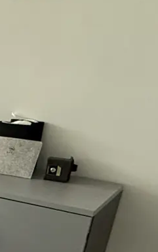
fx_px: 509
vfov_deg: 25.2
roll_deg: +0.2
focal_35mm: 74
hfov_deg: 14.3
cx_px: -170
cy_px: 297
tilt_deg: -25.7
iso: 250
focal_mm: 2.22
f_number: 2.2
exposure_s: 1/123
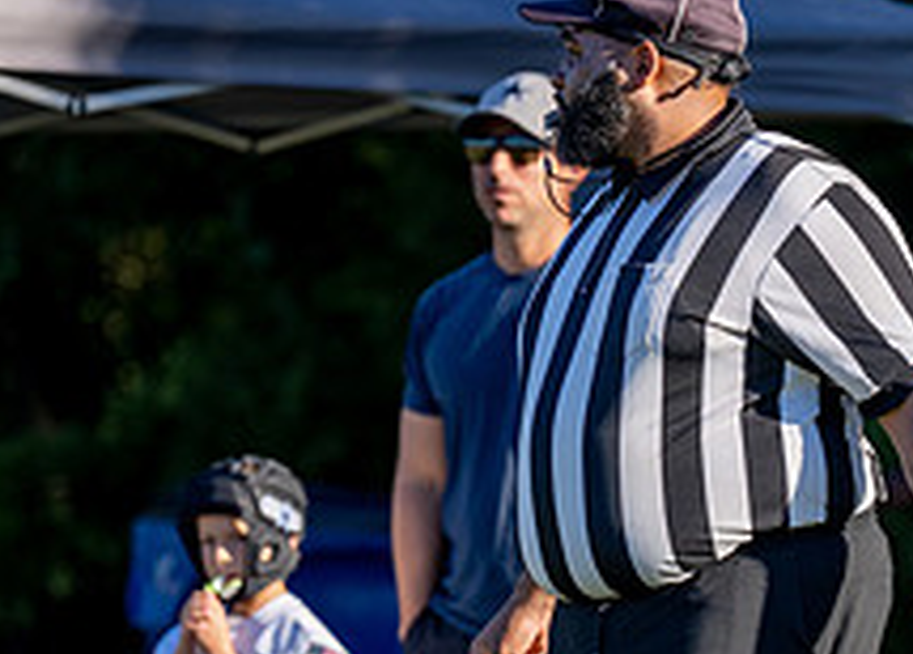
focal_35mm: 560
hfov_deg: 3.6
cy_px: 513
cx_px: 649
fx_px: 14534
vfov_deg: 2.6
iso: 100
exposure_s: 1/1600
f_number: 2.8
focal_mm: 176
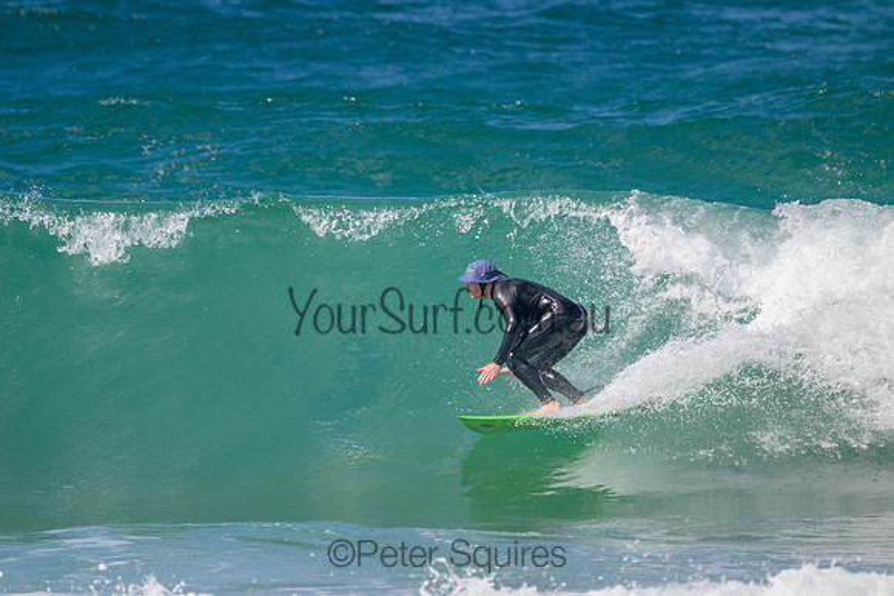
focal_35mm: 800
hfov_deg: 2.6
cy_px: 298
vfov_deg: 1.7
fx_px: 19870
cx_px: 447
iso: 900
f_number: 11
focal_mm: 800
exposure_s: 1/1600
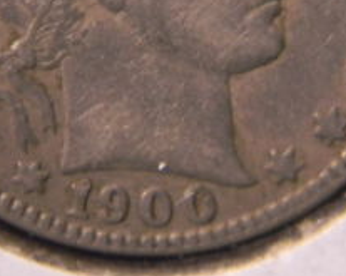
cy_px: -7
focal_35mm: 235
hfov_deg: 8.2
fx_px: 2403
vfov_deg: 6.5
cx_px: 137
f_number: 4.5
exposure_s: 1/6.9
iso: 400
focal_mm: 15.1
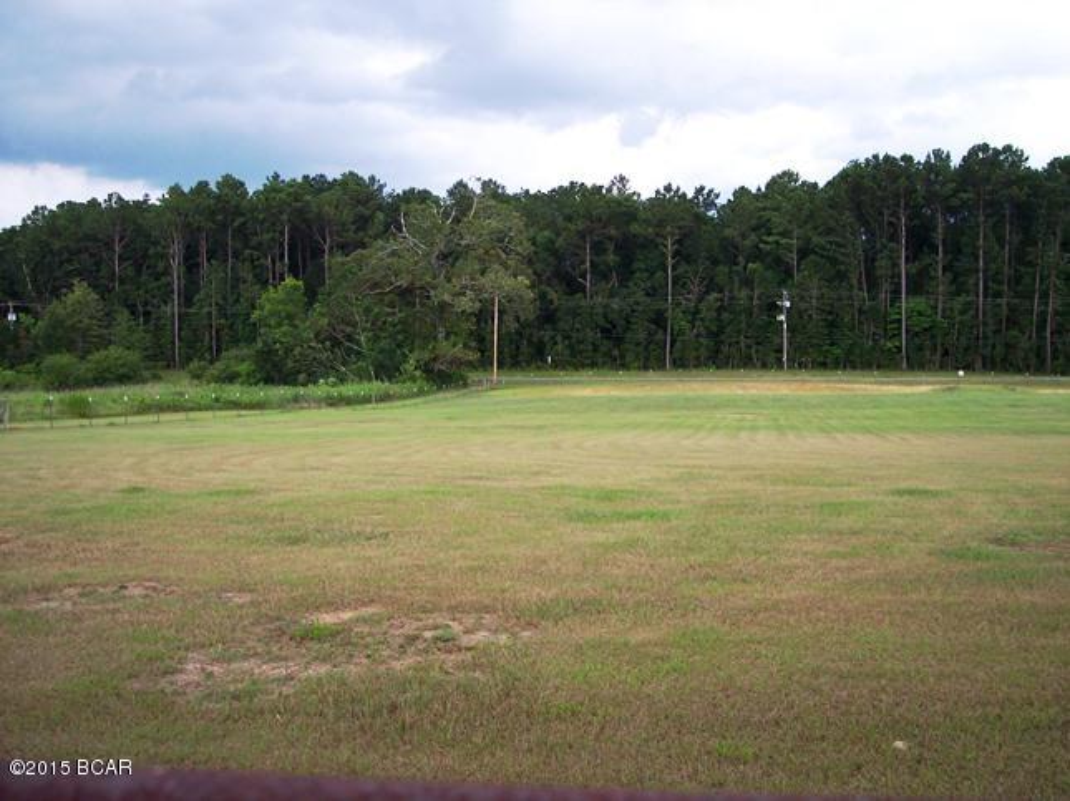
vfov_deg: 37.7
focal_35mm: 38
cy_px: 400
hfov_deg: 49.0
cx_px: 535
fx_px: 1174
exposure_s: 1/180
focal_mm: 8
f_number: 2.8
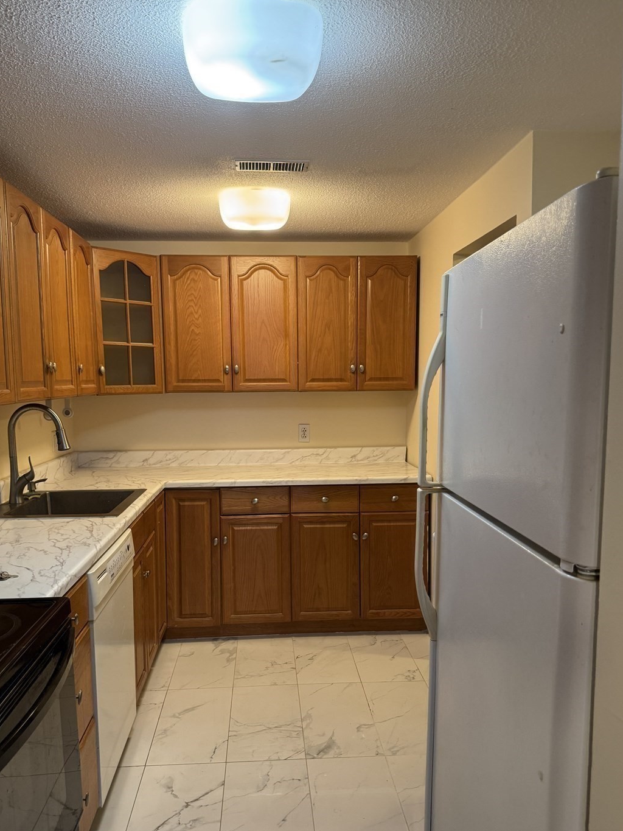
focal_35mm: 27
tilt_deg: -5.5
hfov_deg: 51.3
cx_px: 298
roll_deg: +1.0
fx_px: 648
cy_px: 454
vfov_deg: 65.2
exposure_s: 1/60
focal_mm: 6.76
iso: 320
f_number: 1.78
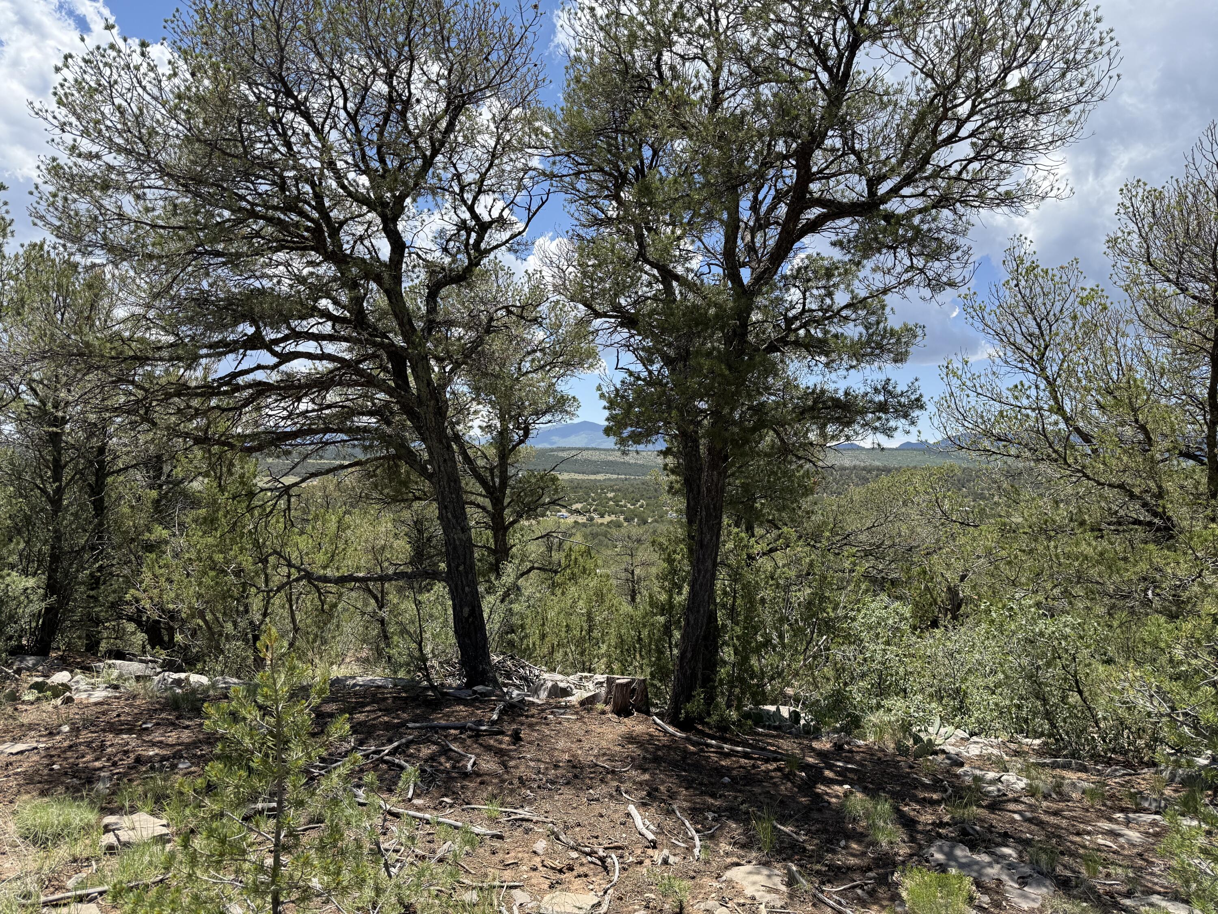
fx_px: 844
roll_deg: -2.3
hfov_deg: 71.6
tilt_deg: +0.8
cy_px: 457
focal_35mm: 24
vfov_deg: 56.8
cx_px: 609
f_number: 1.78
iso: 100
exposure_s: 1/3145
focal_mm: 6.76
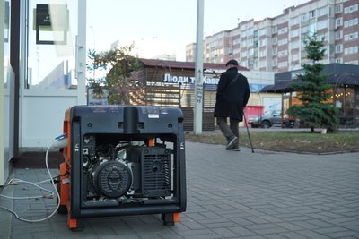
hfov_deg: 46.4
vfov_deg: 31.9
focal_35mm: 42
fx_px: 419
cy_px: 120
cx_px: 180
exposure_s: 1/80
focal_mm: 42
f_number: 5.6
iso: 100
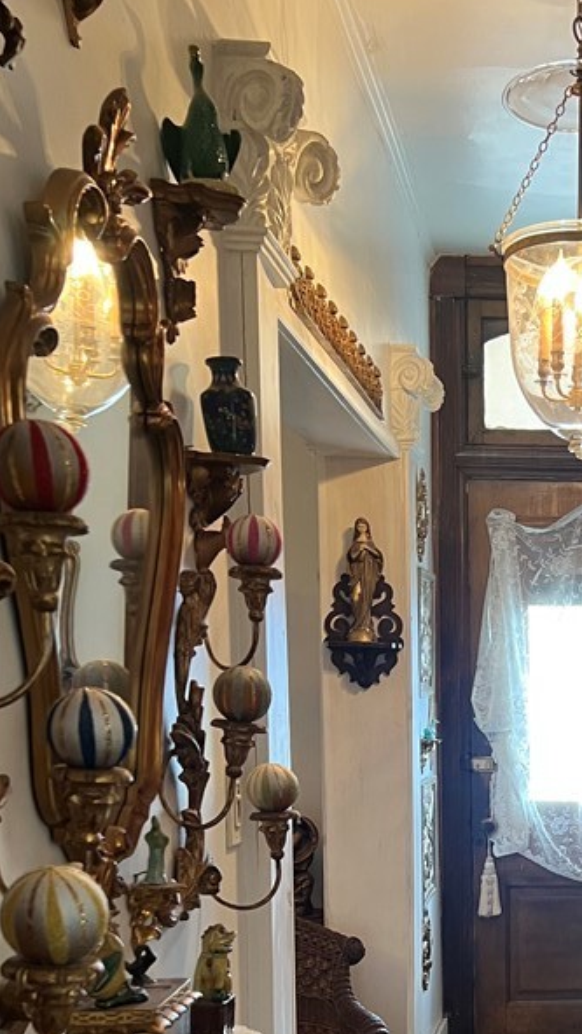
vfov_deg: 40.3
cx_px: 613
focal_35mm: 49
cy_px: 833
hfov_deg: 23.2
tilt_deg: -7.1
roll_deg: -1.1
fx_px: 1344
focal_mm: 5.7
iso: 160
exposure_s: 1/60
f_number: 1.5
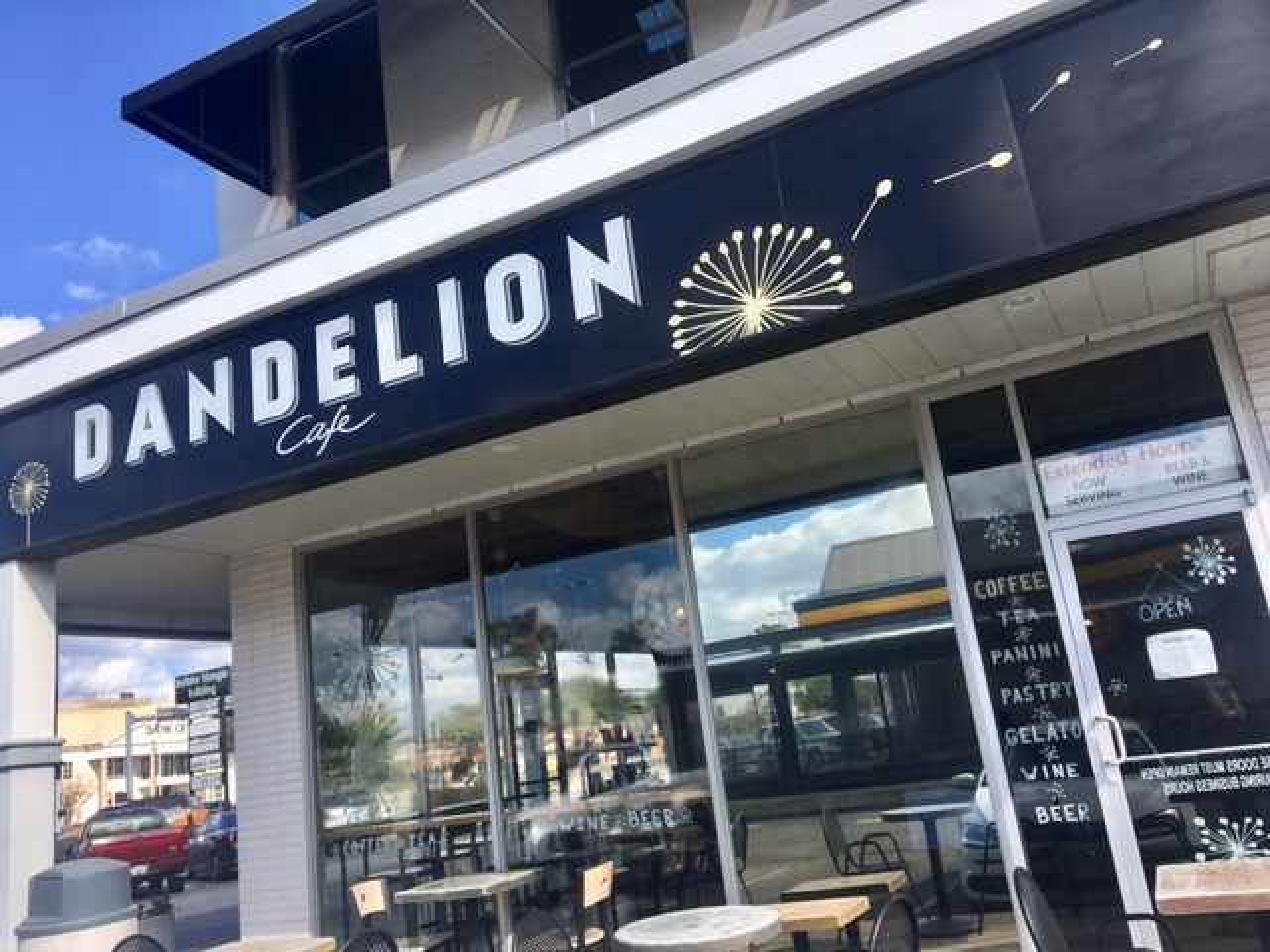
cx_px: 635
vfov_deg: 48.2
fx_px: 1064
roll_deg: +6.7
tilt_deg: +13.4
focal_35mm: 29
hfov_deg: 61.7
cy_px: 476
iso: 25
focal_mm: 4.15
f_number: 2.2
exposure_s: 1/1148
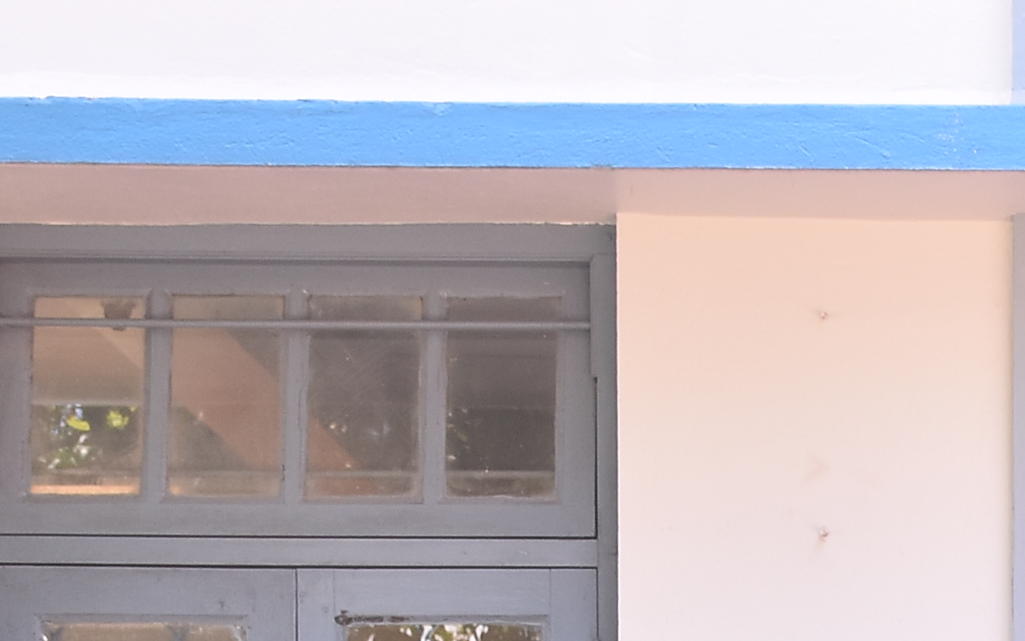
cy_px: 1323
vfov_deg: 7.7
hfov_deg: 12.5
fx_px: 4554
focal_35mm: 163
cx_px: 1250
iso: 400
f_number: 5
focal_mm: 27
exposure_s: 1/160
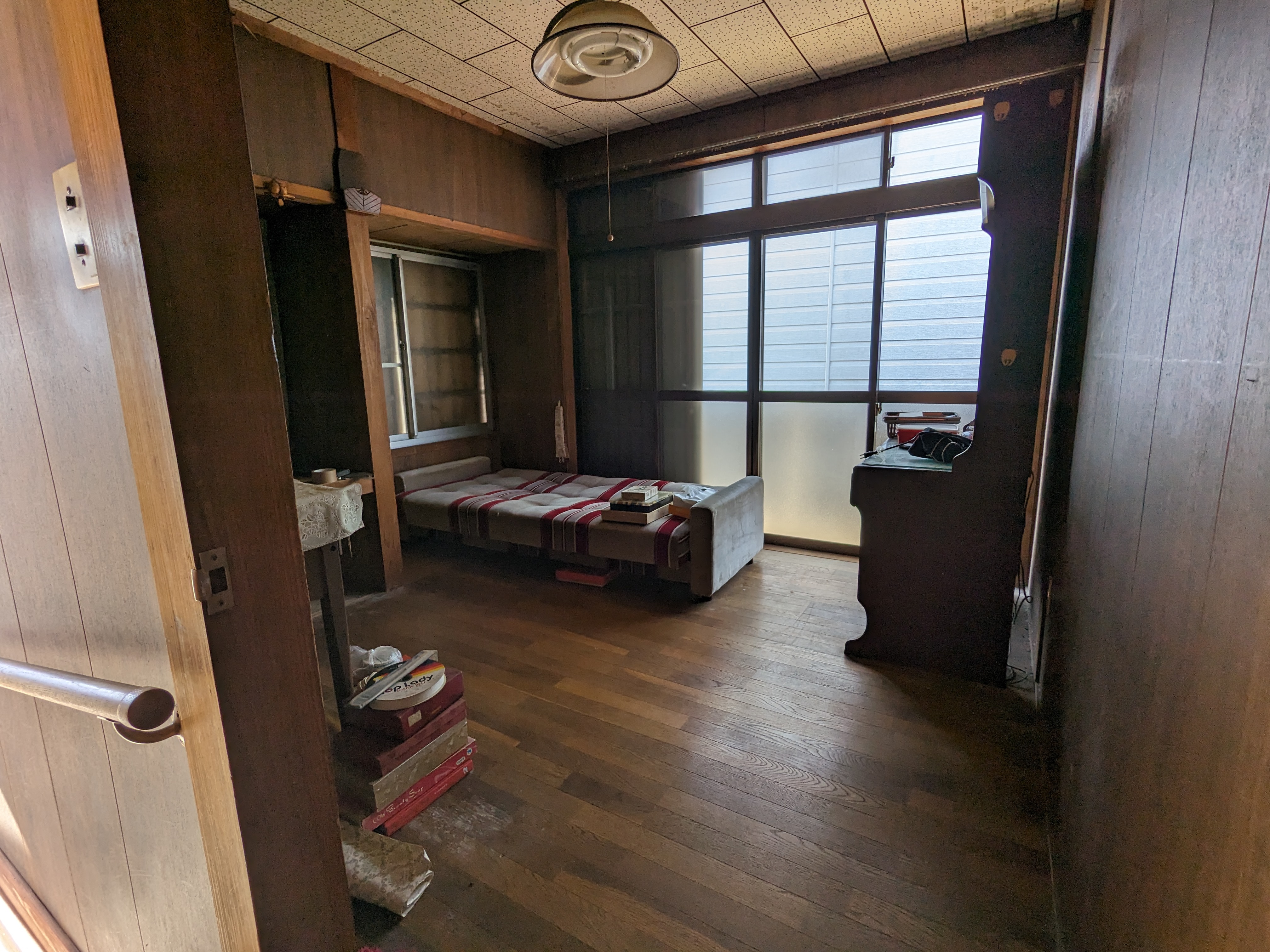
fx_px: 587
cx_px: 635
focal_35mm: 16
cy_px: 476
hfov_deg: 94.5
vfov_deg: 78.1
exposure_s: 1/120
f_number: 2.2
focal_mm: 2.35
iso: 56
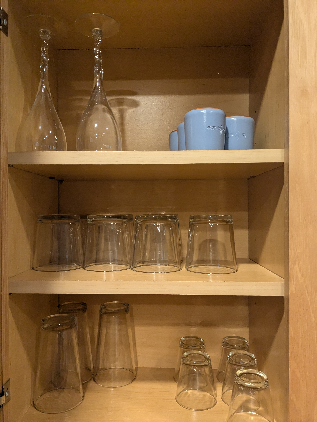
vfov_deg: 65.3
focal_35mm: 27
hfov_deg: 51.4
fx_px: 330
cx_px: 158
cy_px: 211
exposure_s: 1/120
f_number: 1.73
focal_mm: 4.38
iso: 849
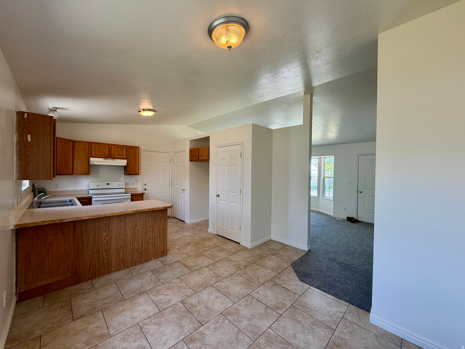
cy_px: 174
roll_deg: -0.8
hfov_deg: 102.1
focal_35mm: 14
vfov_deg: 85.7
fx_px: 188
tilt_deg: -0.7
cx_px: 232
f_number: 2.2
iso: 100
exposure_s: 1/120
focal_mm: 2.22
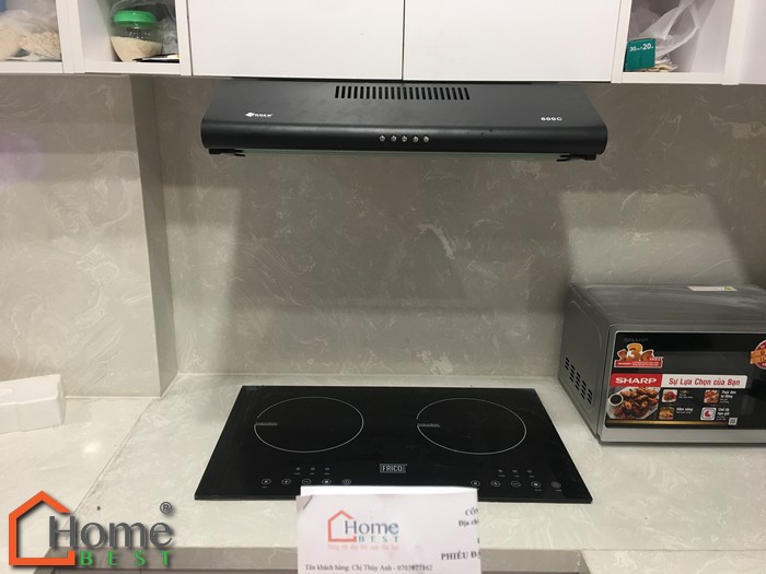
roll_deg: -0.2
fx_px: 642
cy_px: 287
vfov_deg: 48.2
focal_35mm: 29
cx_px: 383
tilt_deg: -16.0
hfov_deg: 61.7
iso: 64
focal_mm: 4.15
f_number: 2.2
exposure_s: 1/17
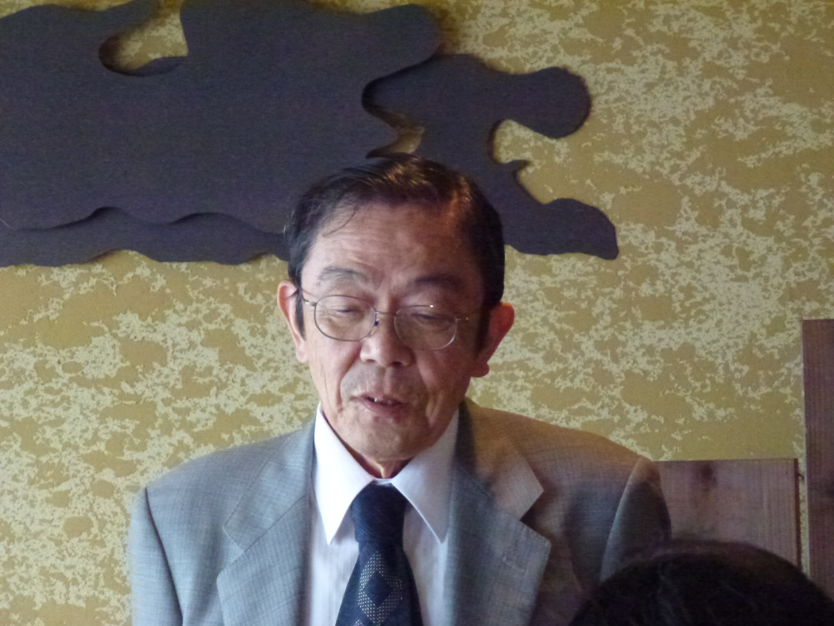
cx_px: 417
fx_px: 4048
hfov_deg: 11.8
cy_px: 313
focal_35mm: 168
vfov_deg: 8.8
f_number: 5.4
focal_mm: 30.1
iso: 1600
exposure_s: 1/100
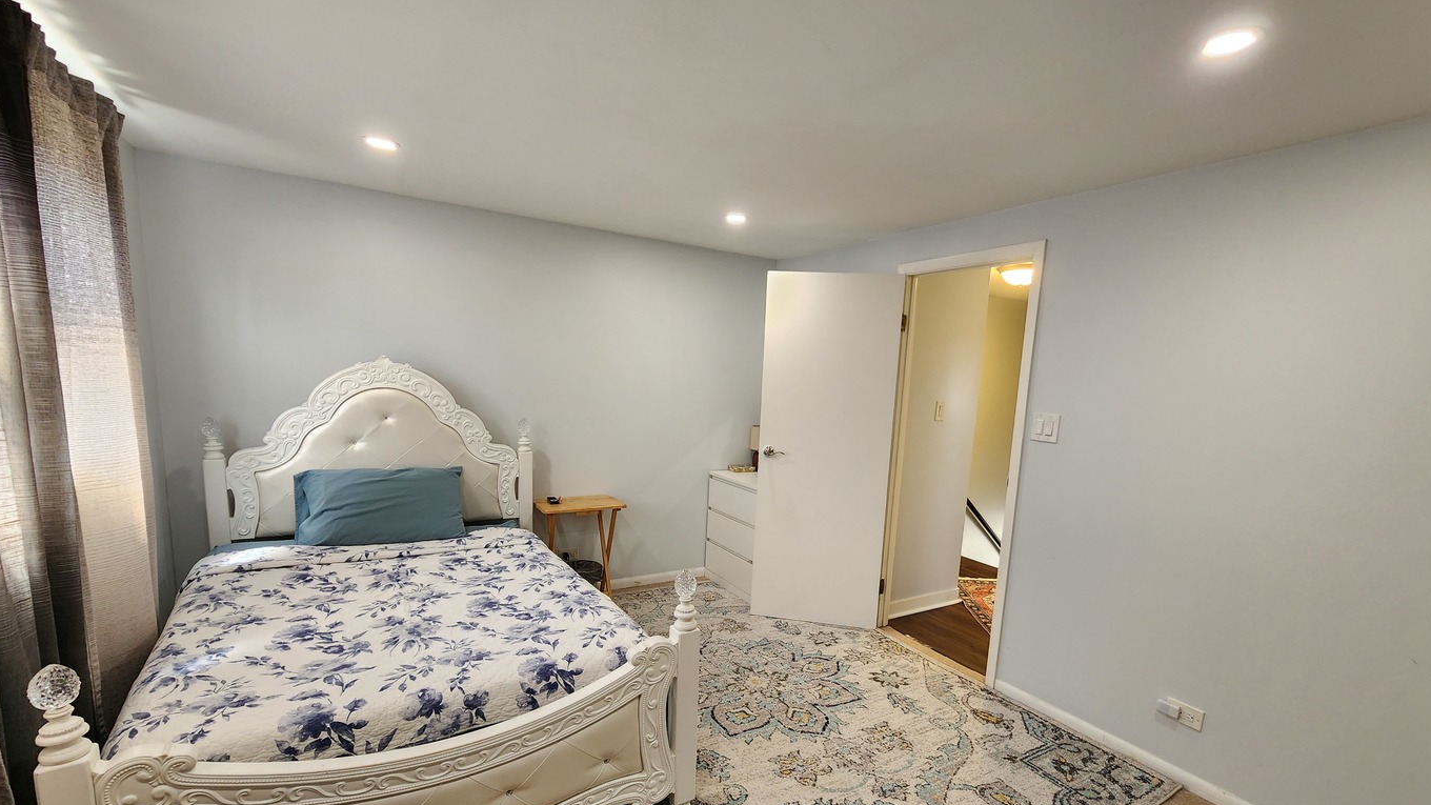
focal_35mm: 15
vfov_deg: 70.0
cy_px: 475
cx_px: 752
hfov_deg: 102.9
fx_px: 569
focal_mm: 2.2
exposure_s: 1/60
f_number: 2.2
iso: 200
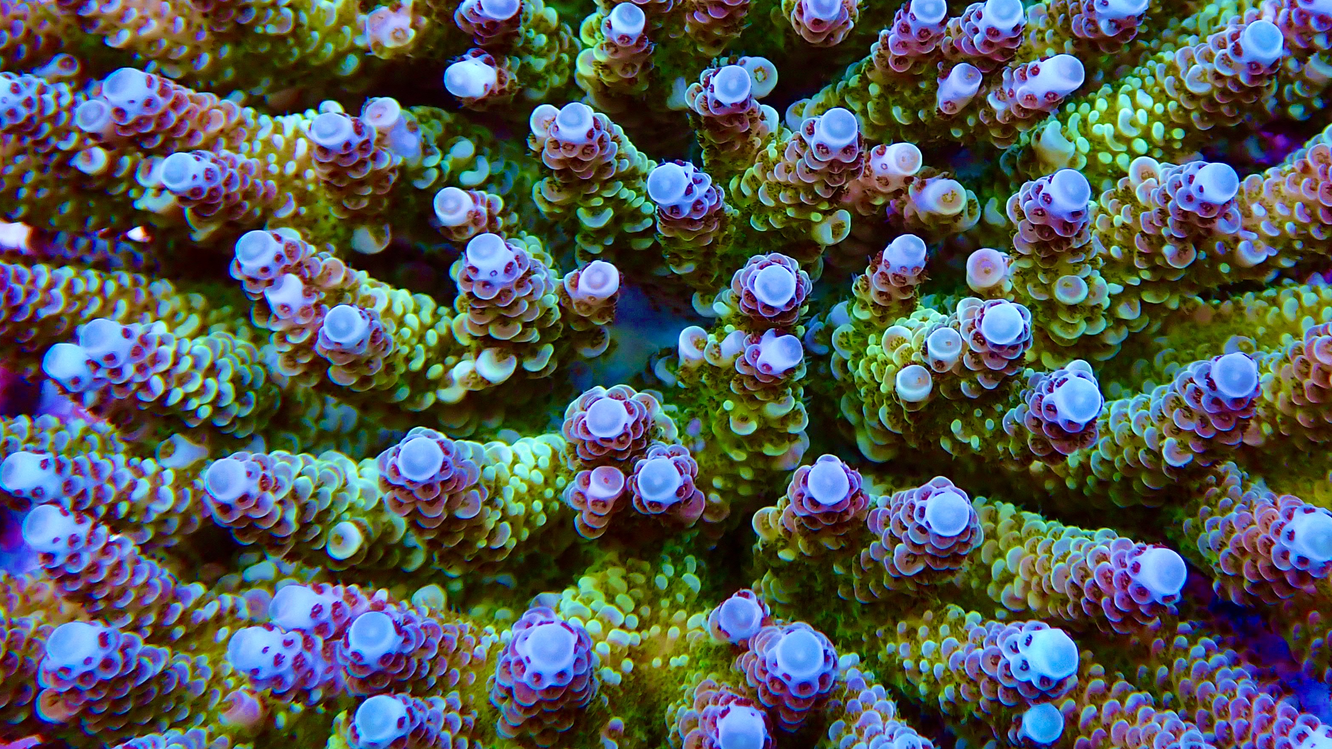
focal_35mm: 61
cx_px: 801
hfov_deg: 34.2
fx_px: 2154
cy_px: 171
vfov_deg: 19.6
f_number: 4
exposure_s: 1/160
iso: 160
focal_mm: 7.84
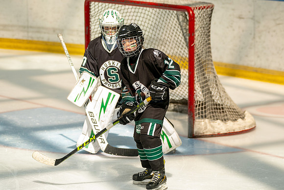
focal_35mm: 197
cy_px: 96
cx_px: 149
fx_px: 1552
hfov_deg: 10.5
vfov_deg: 7.0
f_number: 3.5
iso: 1600
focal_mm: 166
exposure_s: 1/4000
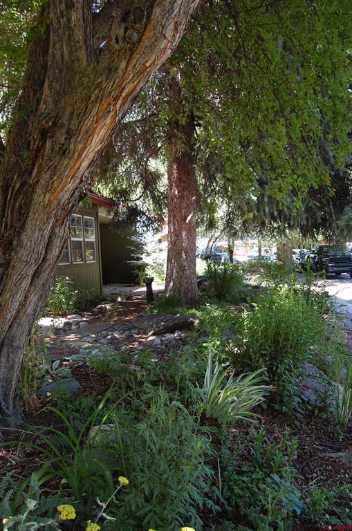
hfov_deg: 47.8
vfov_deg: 67.5
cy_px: 266
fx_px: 398
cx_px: 176
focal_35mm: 27
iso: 400
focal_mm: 18
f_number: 8
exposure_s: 1/40
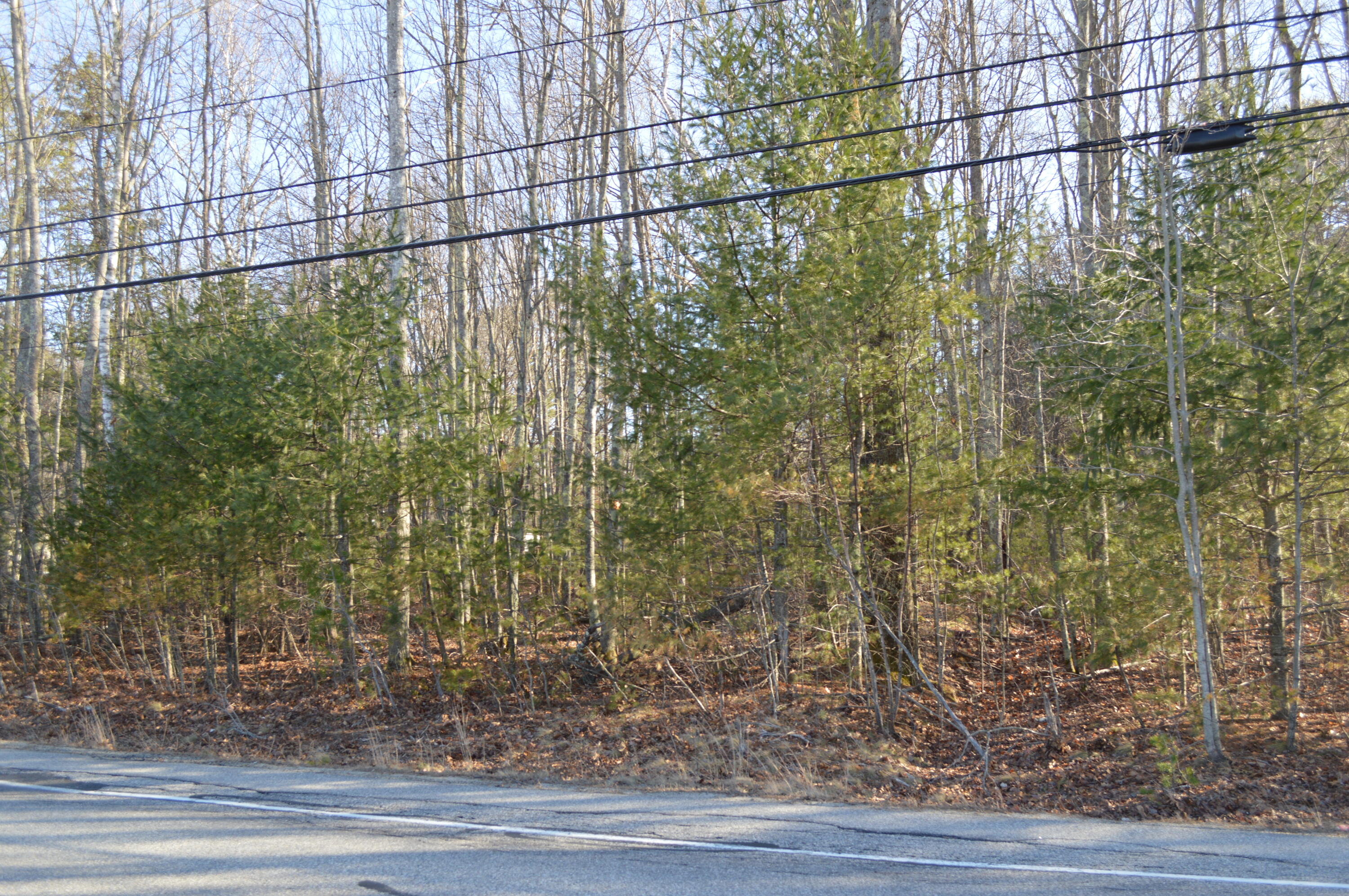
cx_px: 674
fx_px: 1348
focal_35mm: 36
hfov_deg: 53.2
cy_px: 448
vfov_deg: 36.8
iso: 180
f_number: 5.6
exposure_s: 1/125
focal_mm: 24
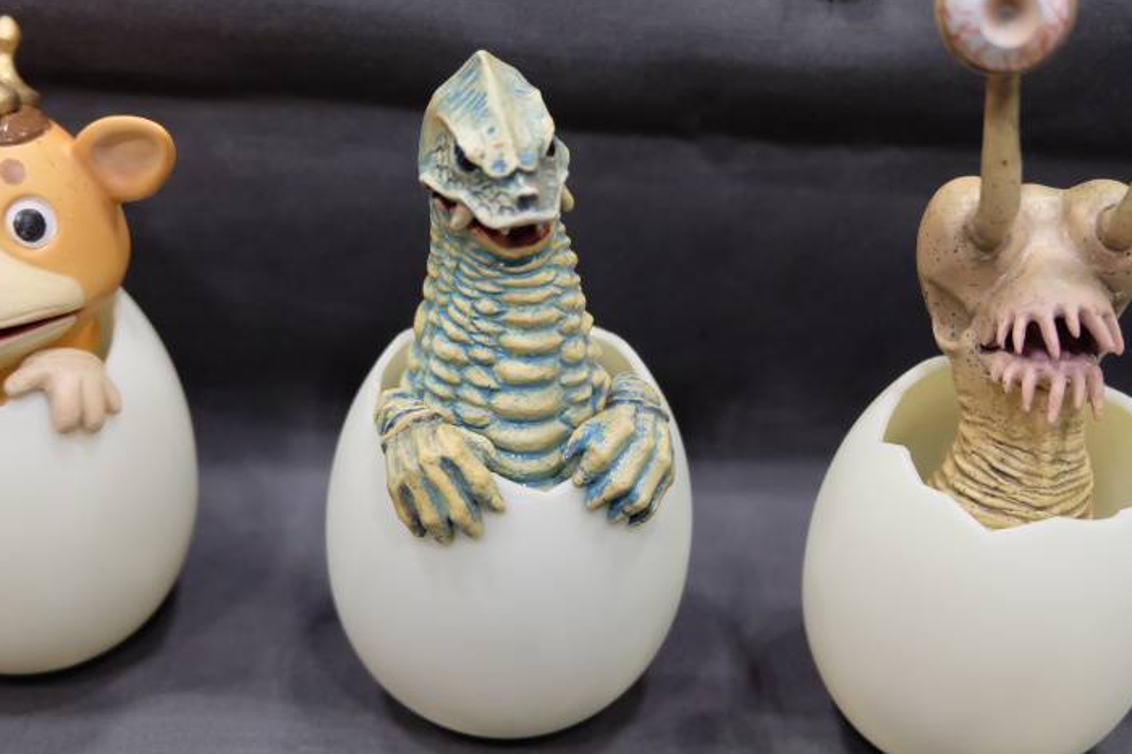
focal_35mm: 56
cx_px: 540
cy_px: 397
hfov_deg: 35.6
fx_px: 1760
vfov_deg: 24.2
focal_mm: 32.5
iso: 3200
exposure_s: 1/75
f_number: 5
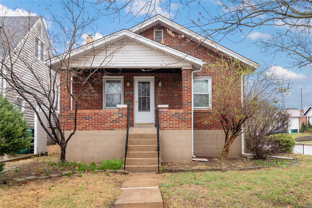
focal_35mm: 36
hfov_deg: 53.1
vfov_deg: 36.9
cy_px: 104
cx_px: 156
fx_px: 312
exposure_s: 1/125
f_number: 6.3
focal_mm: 18
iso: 400
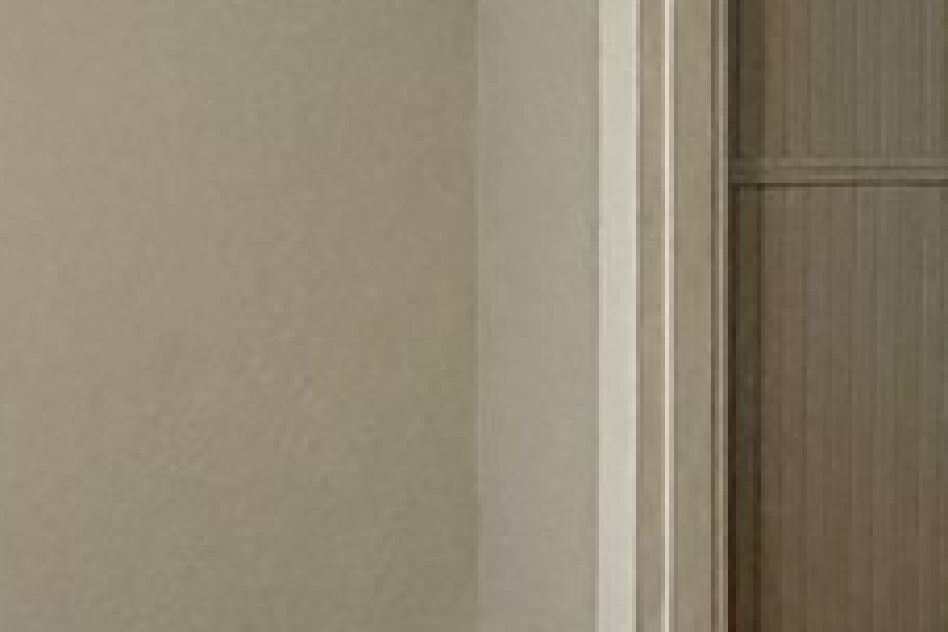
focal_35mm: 102
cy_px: 170
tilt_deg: -2.5
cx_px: 940
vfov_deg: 13.4
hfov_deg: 19.5
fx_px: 2686
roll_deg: -0.3
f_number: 2.2
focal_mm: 2.22
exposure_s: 1/120
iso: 250
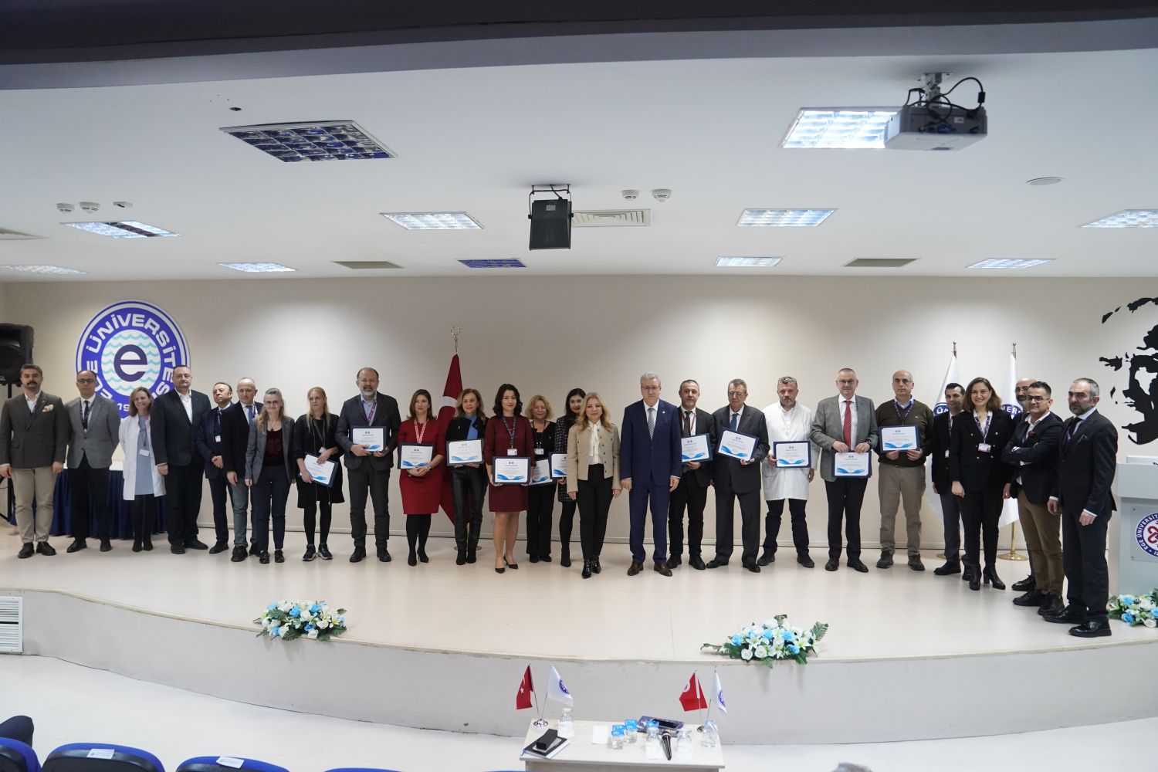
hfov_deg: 73.7
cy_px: 386
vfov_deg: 53.1
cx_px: 579
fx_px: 772
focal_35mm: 24
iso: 2000
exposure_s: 1/160
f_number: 3.2
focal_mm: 24
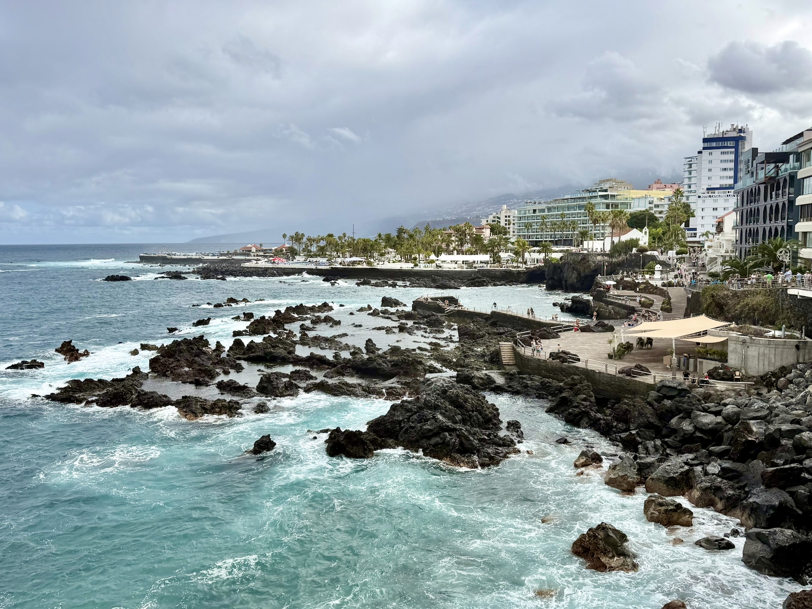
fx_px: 563
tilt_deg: -5.3
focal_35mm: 24
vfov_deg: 56.8
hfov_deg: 71.6
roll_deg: -0.4
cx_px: 406
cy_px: 304
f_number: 1.78
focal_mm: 6.76
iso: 80
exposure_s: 1/5714
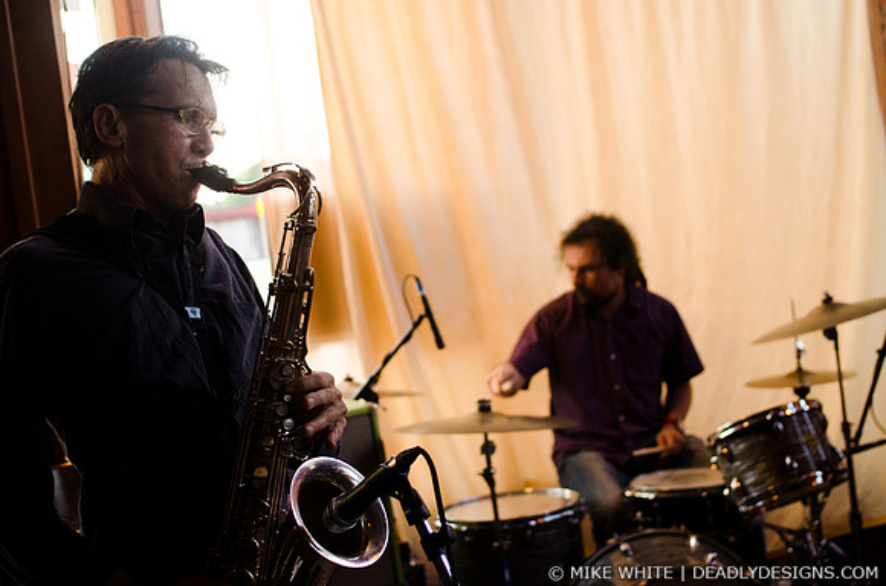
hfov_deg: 37.9
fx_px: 1289
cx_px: 443
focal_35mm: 52
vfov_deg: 25.6
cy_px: 293
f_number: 2.8
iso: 640
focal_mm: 35
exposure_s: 1/80
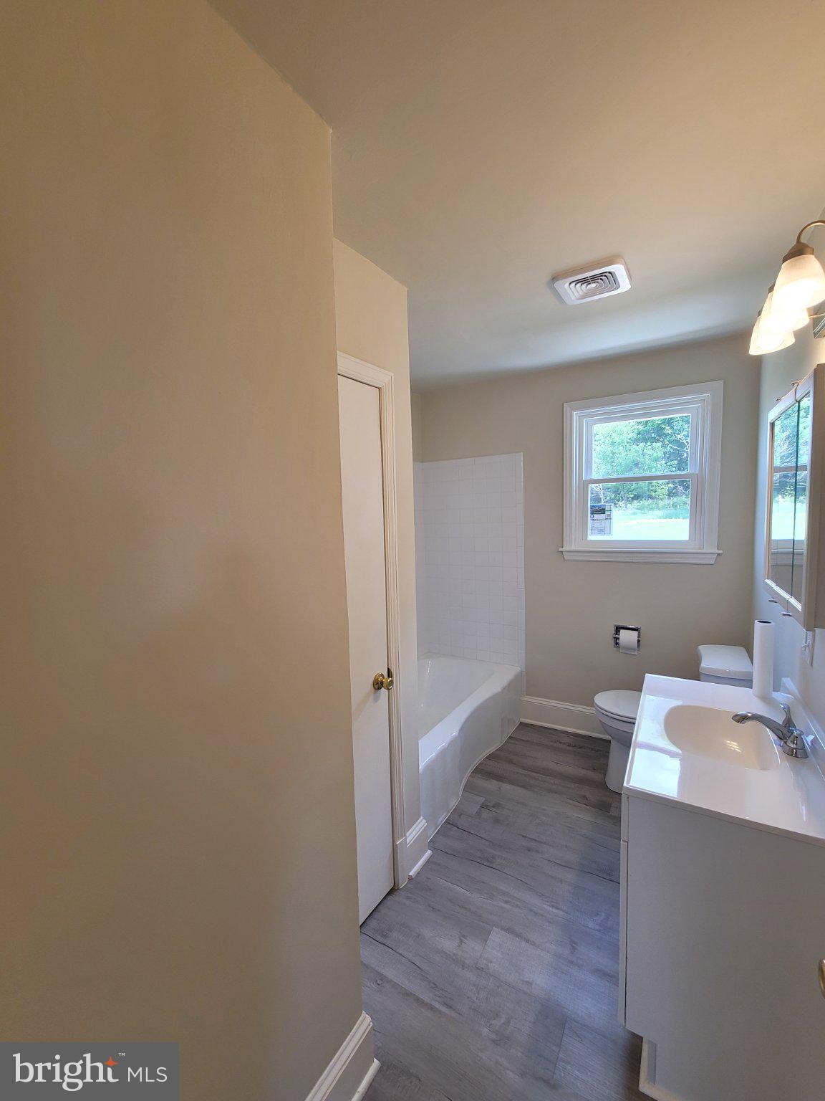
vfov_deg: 106.2
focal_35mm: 13
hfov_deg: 89.9
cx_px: 412
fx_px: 413
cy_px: 550
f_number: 2.2
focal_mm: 2.2
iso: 80
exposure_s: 1/60
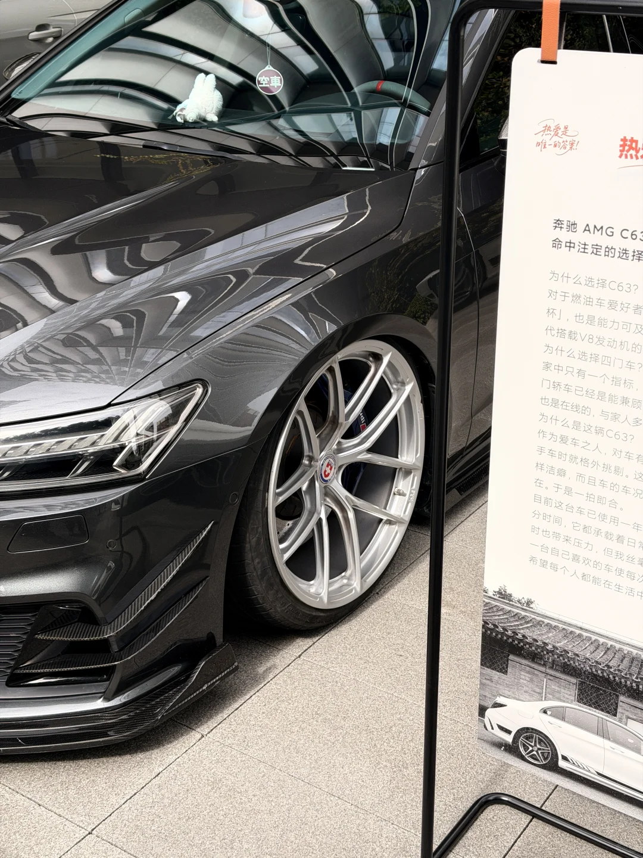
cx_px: 322
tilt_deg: -25.0
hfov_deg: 30.3
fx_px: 1189
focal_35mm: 48
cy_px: 429
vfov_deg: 39.7
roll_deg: +0.9
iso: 100
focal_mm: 6.76
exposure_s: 1/1513
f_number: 1.78
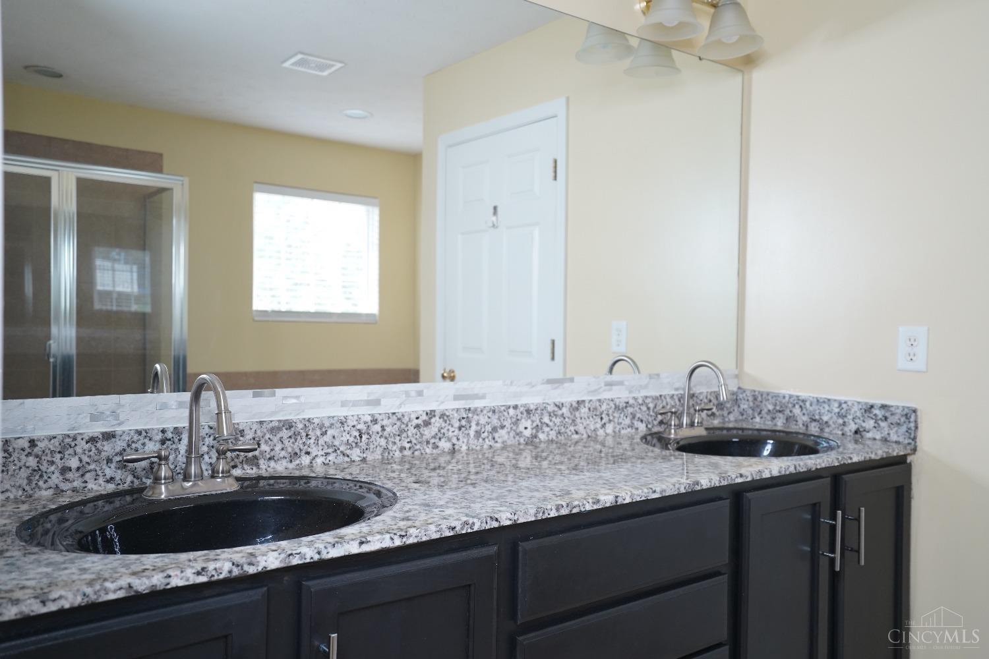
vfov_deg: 45.0
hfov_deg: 63.7
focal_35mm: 29
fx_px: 797
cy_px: 330
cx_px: 494
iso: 1250
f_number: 4
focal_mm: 29
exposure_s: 1/30
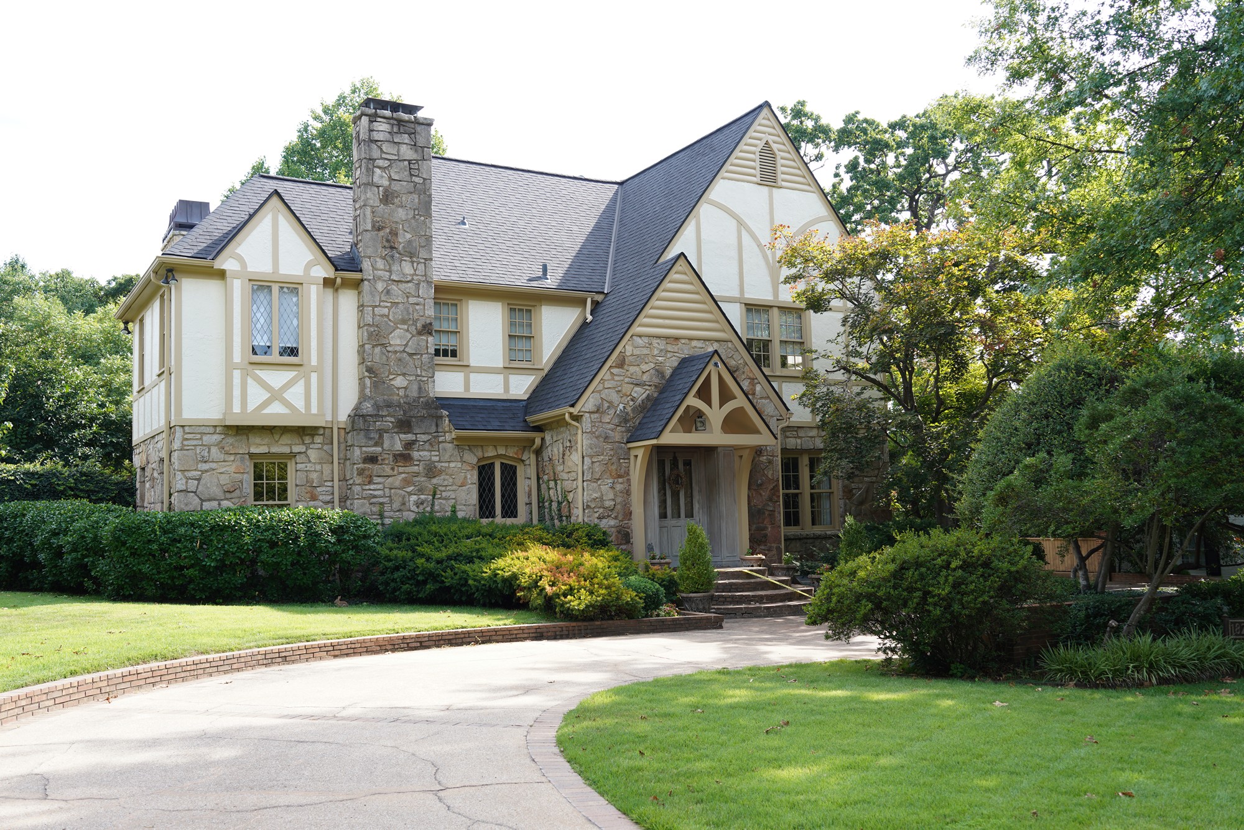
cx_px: 622
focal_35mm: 34
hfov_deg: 55.8
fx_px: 1175
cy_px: 415
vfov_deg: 38.9
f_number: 5.6
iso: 100
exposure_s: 1/100
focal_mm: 34
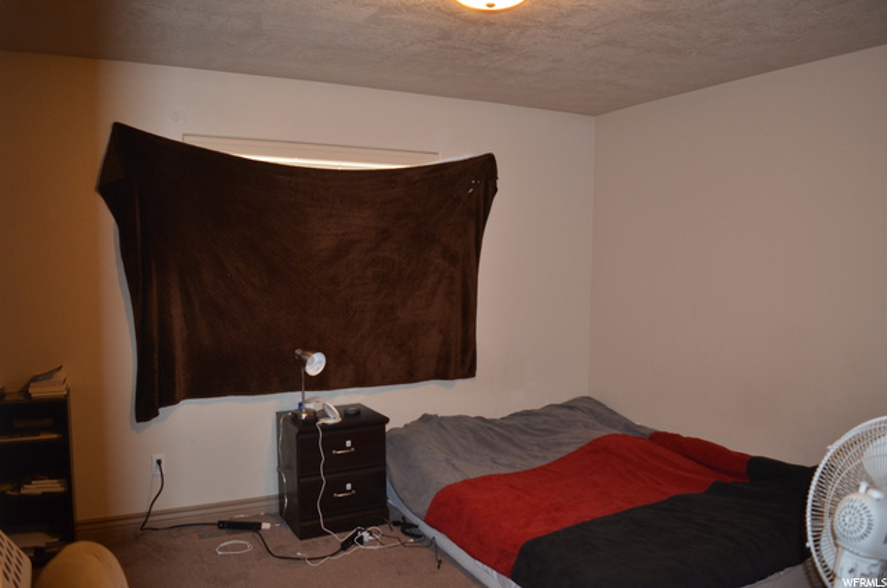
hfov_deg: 67.5
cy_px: 294
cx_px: 444
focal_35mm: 27
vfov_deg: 47.7
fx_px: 664
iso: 800
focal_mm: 18
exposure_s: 1/60
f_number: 3.5
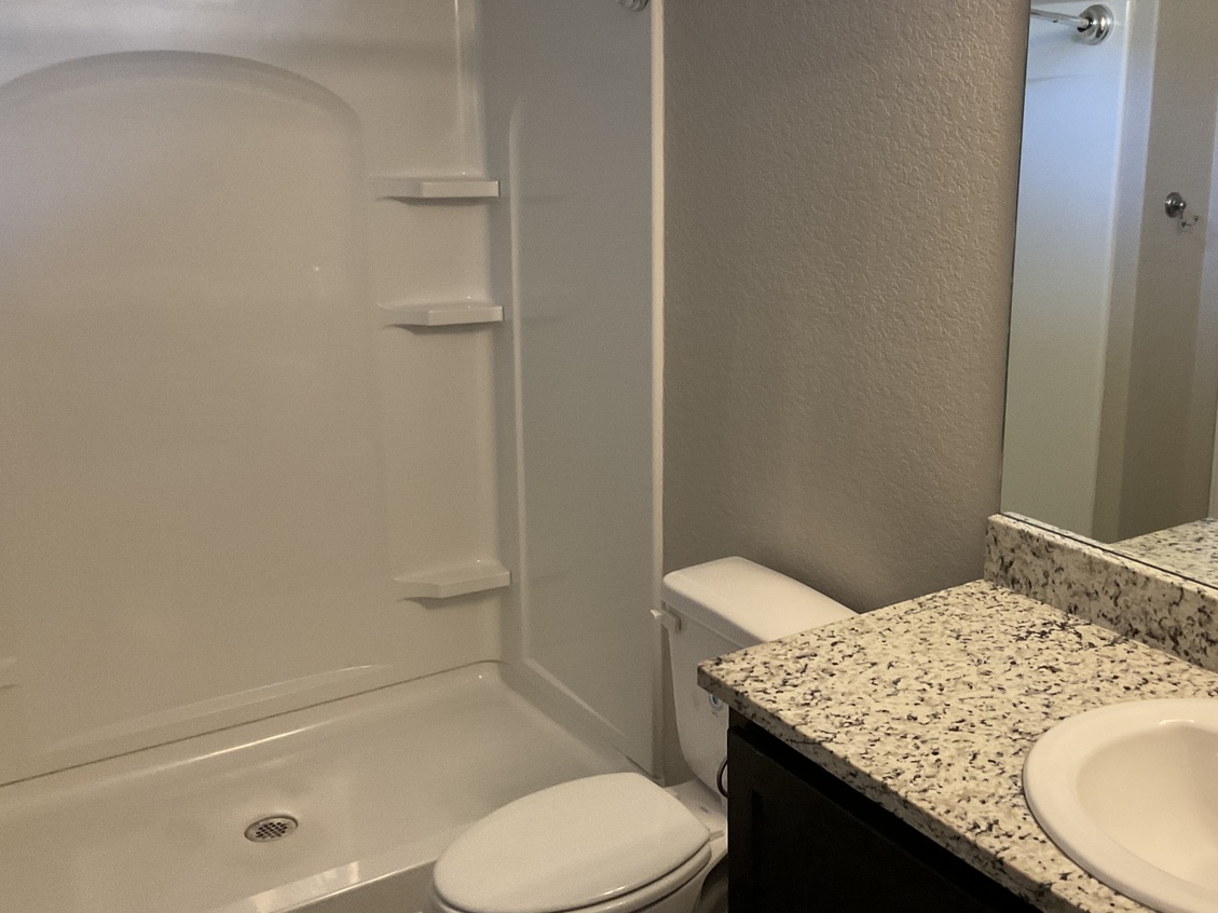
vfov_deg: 38.5
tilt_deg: -11.0
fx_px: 1301
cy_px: 383
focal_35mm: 37
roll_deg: -0.5
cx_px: 758
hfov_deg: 49.7
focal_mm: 3
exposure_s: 1/60
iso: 200
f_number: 1.8
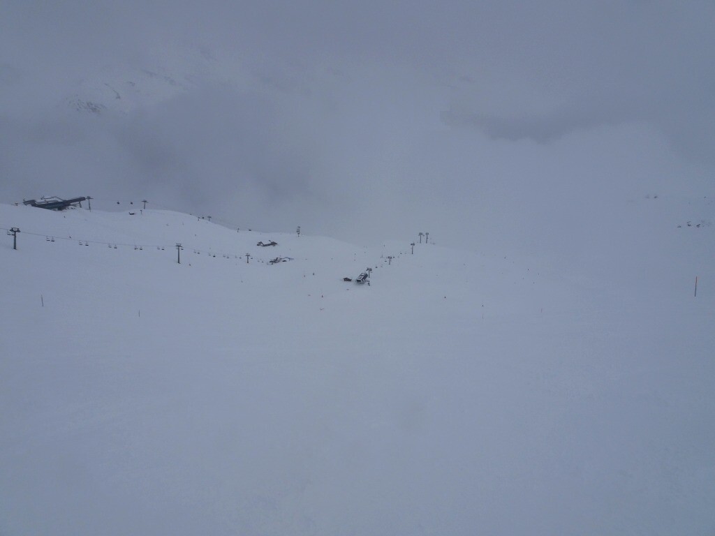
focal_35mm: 24
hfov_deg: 71.6
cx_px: 358
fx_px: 496
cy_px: 268
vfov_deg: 56.8
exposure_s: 1/2000
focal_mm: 4.1
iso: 80
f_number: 5
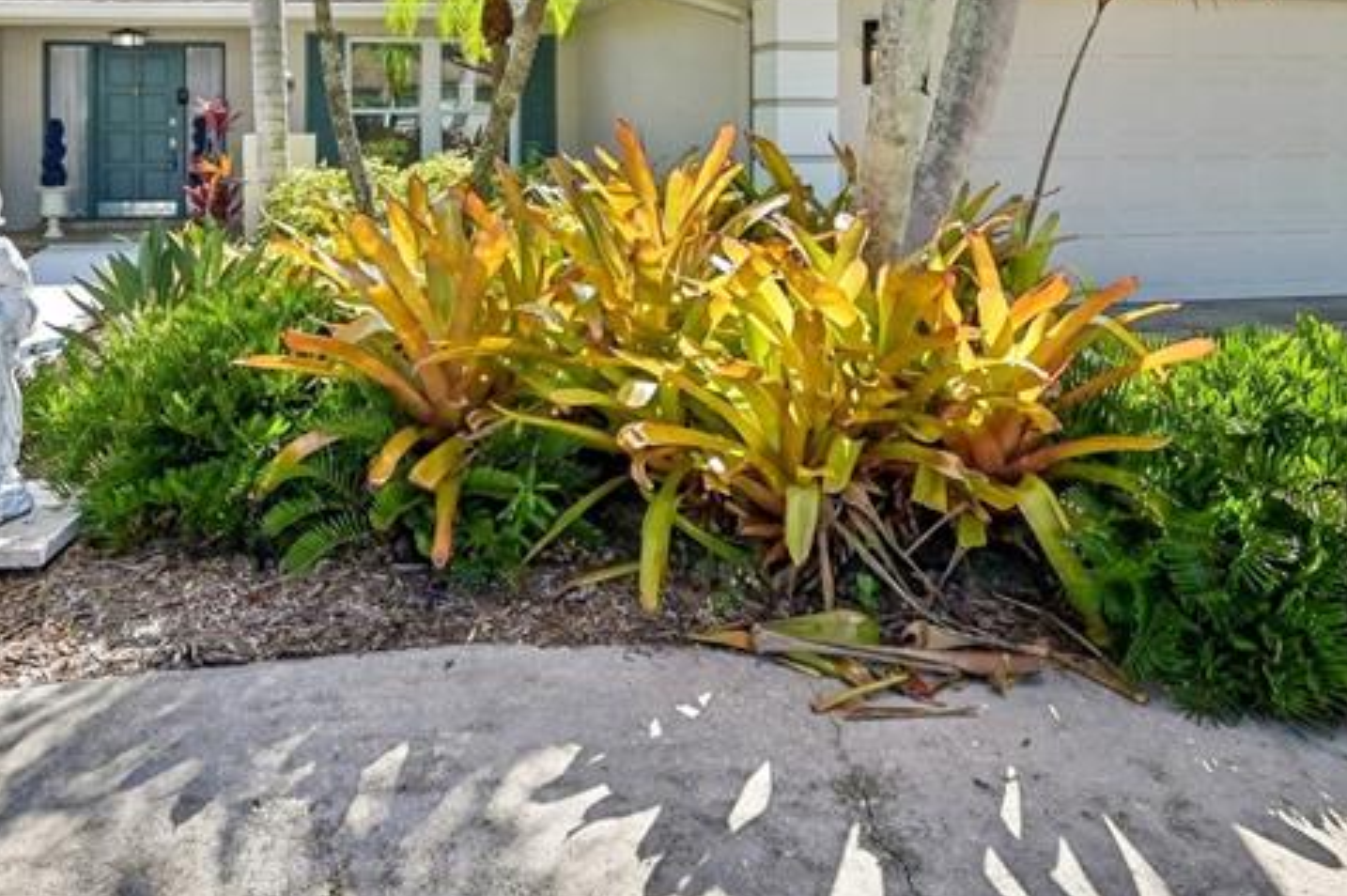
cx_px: 519
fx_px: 1122
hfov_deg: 61.3
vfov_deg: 40.6
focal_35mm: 30
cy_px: 110
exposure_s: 1/800
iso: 400
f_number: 8
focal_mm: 14
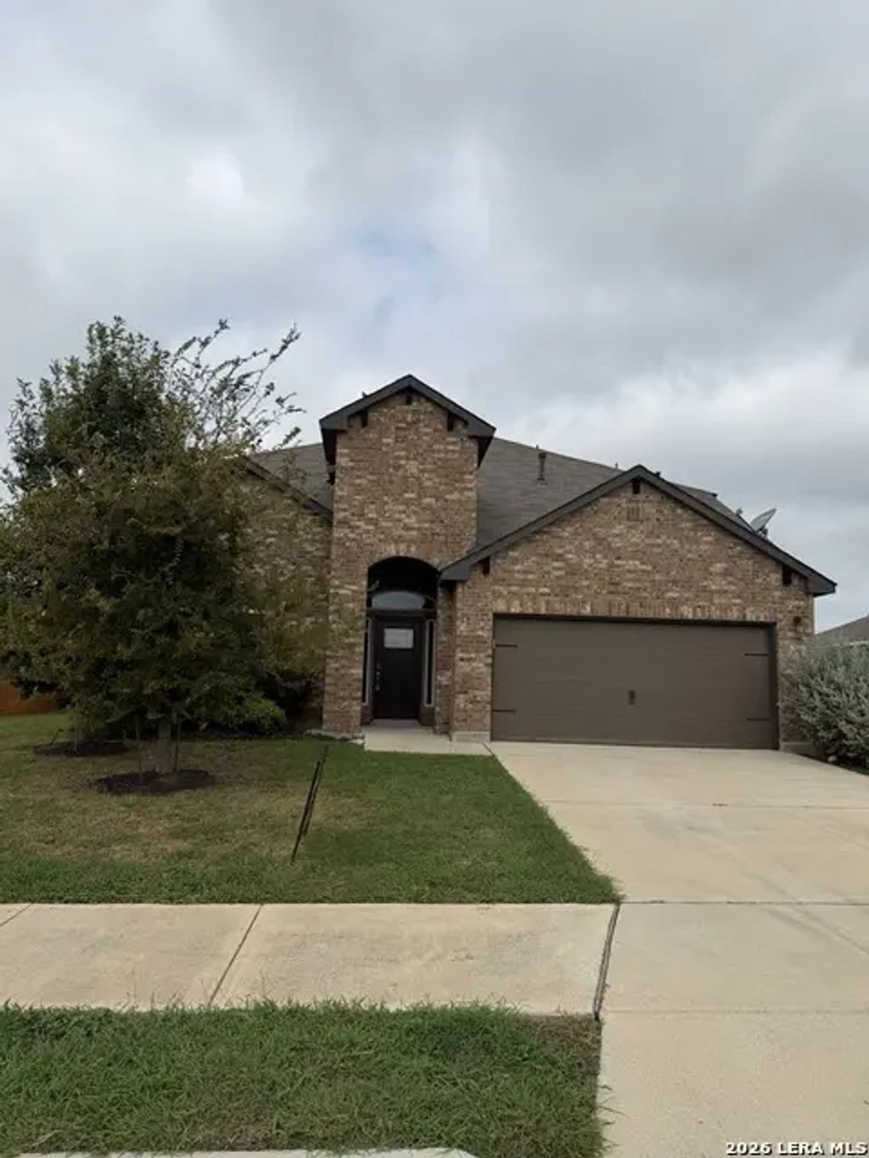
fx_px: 803
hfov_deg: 56.8
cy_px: 579
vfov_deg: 71.6
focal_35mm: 24
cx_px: 434
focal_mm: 6.76
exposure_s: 1/5319
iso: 80
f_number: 1.78
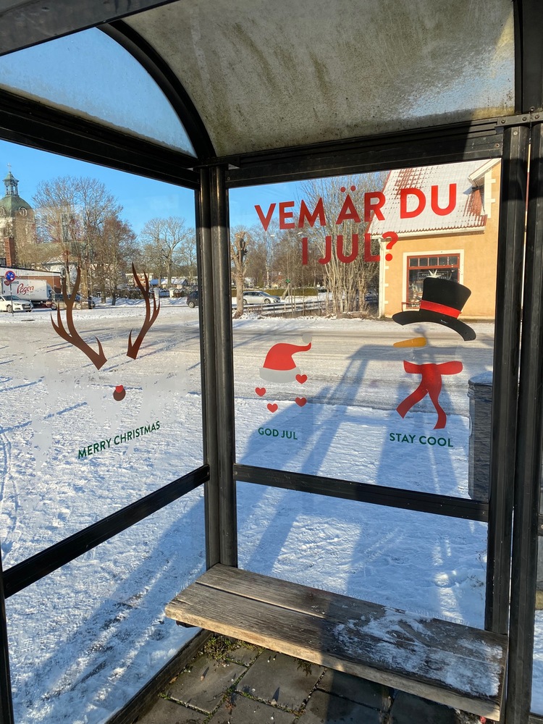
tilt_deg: -7.5
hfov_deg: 53.1
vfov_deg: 67.3
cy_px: 362
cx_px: 272
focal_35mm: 26
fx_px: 544
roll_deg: +2.4
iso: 32
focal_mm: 4.25
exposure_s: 1/1965
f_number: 1.8
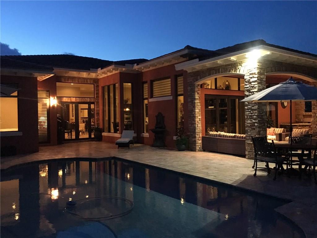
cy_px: 119
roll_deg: +2.4
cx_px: 158
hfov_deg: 61.7
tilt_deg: +1.4
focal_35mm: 29
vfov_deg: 48.2
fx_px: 266
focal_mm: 4.15
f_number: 2.2
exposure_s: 1/4
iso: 100
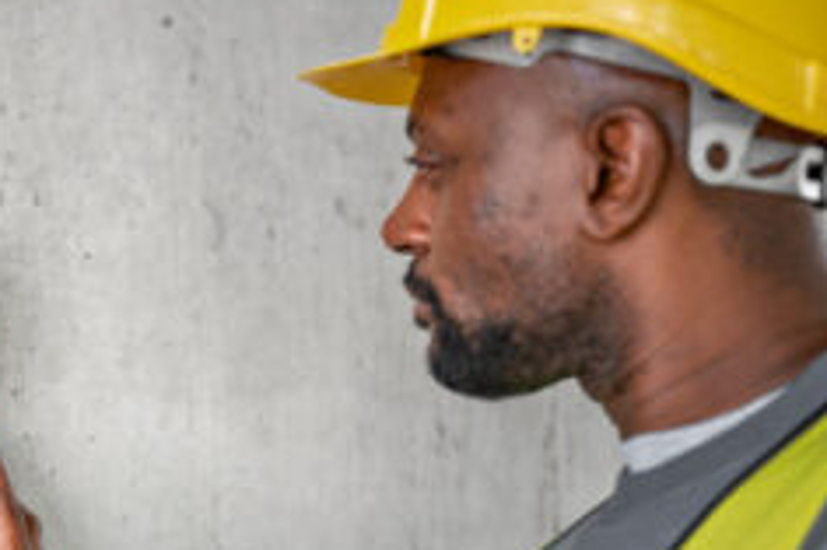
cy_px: 371
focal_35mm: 103
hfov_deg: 19.7
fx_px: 2364
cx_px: 216
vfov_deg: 13.3
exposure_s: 1/80
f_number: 2.8
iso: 640
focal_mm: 60
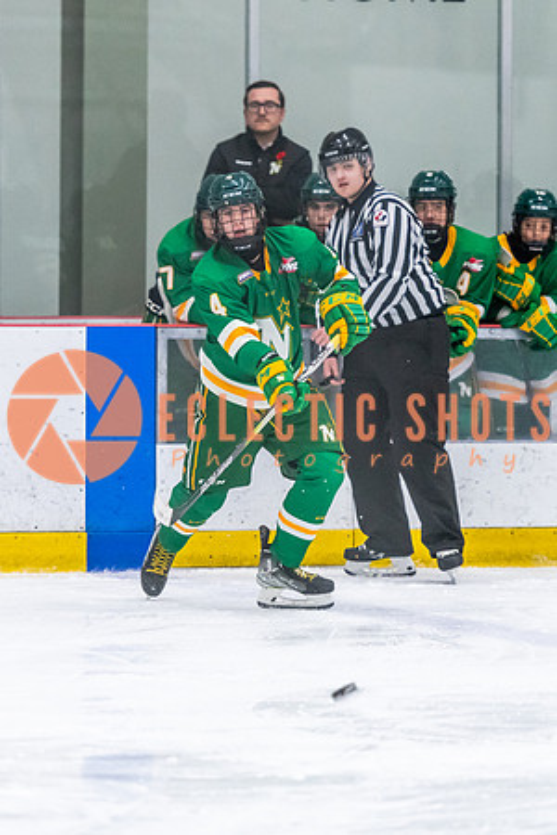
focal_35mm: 289
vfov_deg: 7.1
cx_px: 214
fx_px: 6706
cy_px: 375
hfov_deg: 4.8
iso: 4000
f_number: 2.8
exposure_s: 1/800
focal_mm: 175
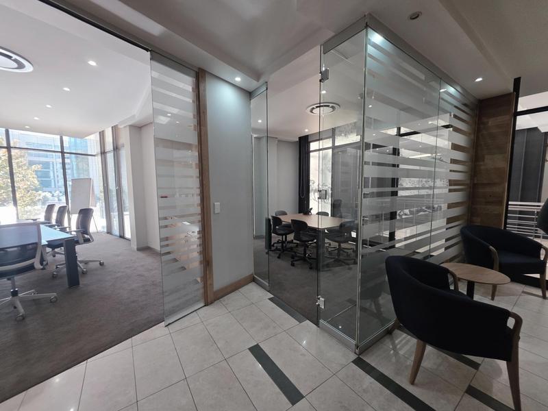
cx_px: 274
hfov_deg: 106.2
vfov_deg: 89.9
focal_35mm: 13
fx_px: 206
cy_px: 206
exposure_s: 1/100
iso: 125
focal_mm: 2.2
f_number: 1.9
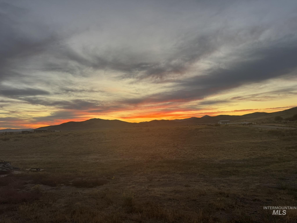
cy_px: 112
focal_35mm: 24
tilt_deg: +4.3
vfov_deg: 56.8
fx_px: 206
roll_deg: +1.5
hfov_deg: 71.6
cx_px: 148
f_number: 1.78
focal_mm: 6.76
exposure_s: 1/121
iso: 125
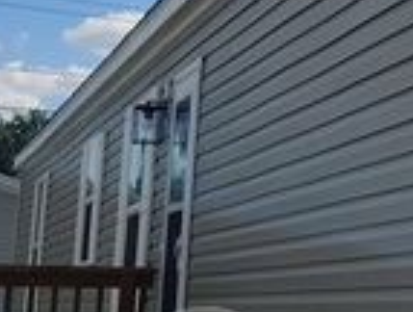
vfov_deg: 11.1
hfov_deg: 11.7
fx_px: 1603
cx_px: 1025
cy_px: 40
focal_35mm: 134
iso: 100
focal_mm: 5.56
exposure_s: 1/1679
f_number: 1.8
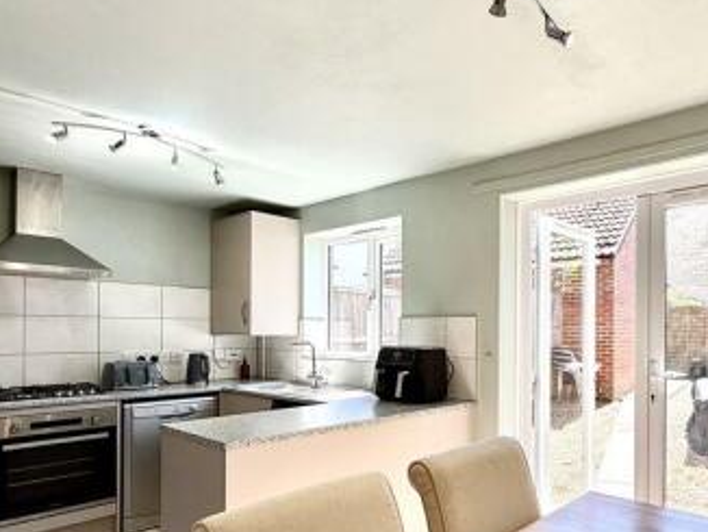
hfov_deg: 67.4
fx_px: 512
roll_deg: -0.5
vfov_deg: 54.3
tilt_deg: +0.0
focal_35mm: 25
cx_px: 475
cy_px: 335
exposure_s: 1/199
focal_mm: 2.22
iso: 40
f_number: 2.2
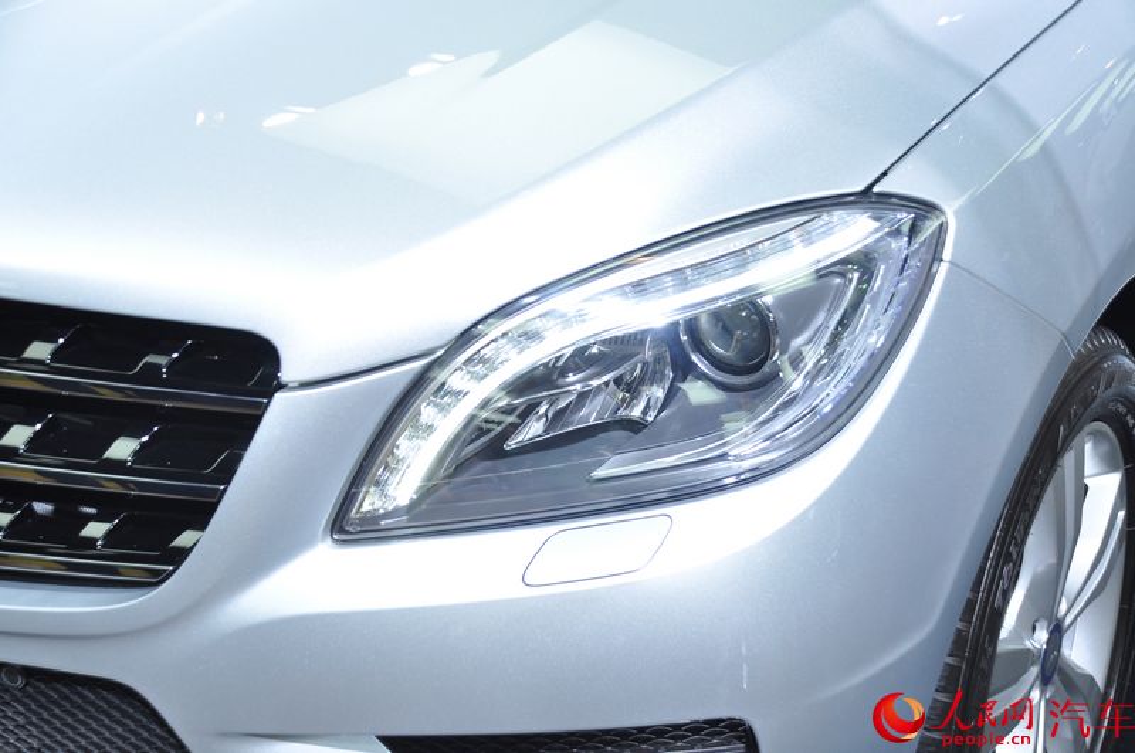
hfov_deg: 41.2
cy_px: 376
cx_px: 568
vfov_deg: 28.0
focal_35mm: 48
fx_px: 1511
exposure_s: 1/100
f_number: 5
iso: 640
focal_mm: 32
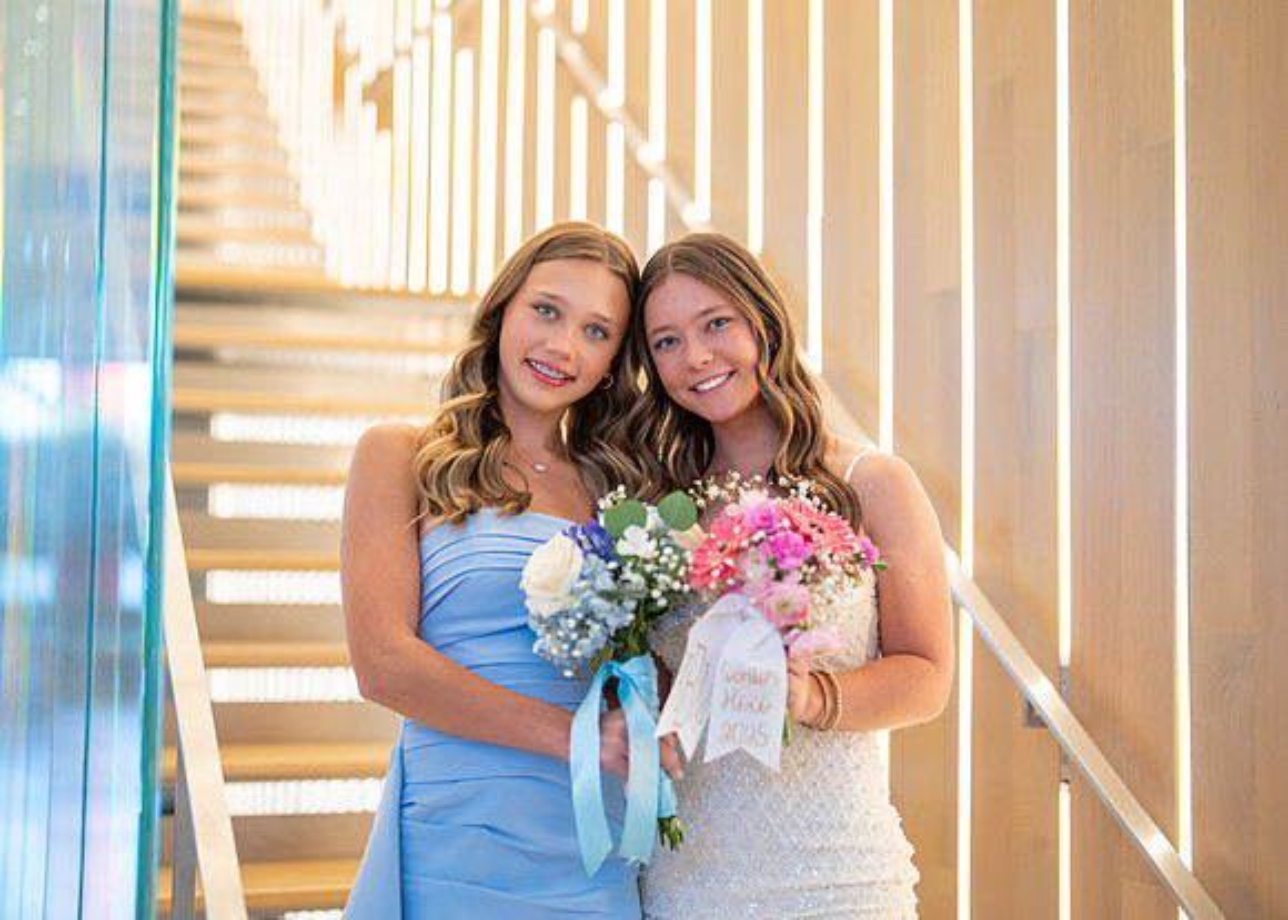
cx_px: 686
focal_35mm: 58
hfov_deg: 33.9
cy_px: 427
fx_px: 2109
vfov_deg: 24.6
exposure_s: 1/320
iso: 500
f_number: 1.2
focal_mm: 50
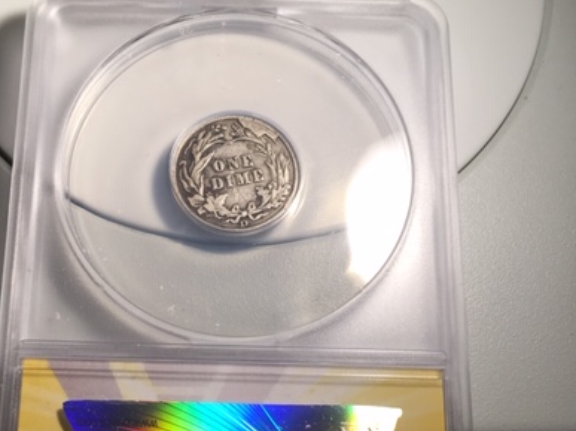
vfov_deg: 30.0
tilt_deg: -73.0
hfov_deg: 39.4
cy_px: 299
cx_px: 213
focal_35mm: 48
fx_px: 798
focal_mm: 4.15
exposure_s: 1/120
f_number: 2.2
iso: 32
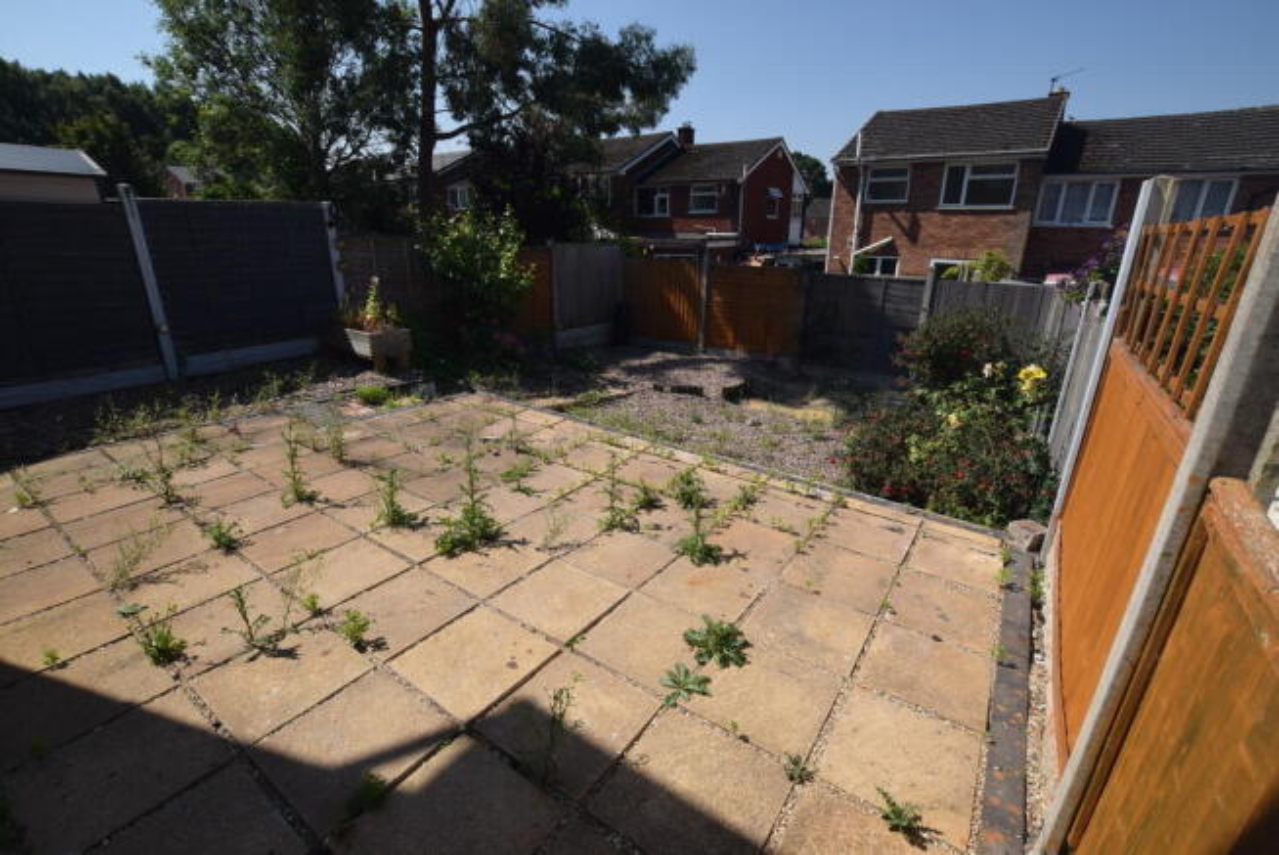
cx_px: 640
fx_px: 533
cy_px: 428
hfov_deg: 100.4
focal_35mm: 15
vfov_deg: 77.4
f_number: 6.3
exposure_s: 1/160
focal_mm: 10
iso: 100
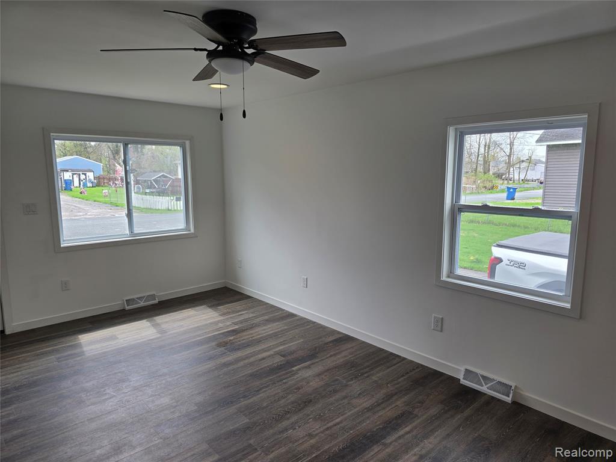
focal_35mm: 23
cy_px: 231
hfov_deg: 73.9
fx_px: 409
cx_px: 308
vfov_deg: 58.9
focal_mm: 6.3
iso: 16
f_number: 1.7
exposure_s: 1/120
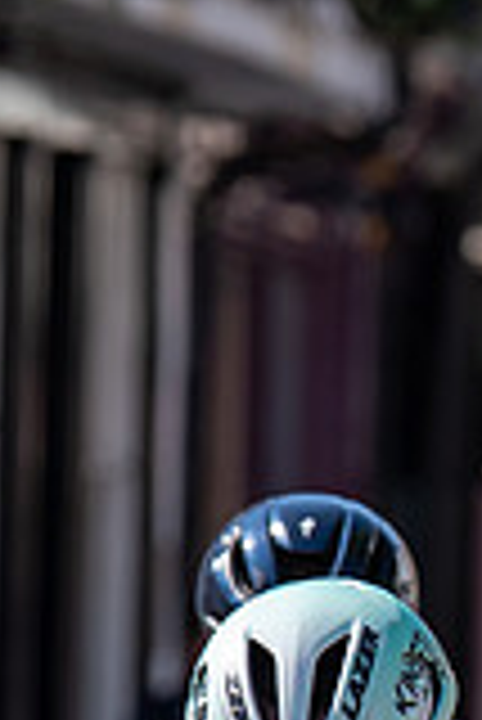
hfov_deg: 1.7
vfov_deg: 2.6
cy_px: 835
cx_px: 604
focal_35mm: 788
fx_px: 15790
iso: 100
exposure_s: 1/1000
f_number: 3.5
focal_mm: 125
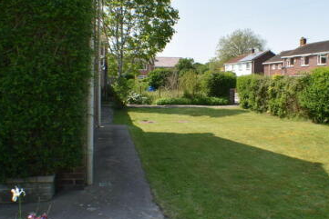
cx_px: 200
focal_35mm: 49
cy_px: 103
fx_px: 448
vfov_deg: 27.5
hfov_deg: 40.1
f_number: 9
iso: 200
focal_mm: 18
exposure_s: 1/320
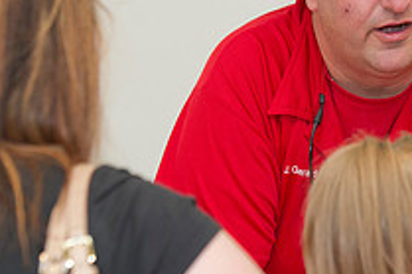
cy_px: 93
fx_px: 3019
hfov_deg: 7.8
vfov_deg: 5.2
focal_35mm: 264
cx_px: 290
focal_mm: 95
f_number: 5
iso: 1250
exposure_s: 1/125
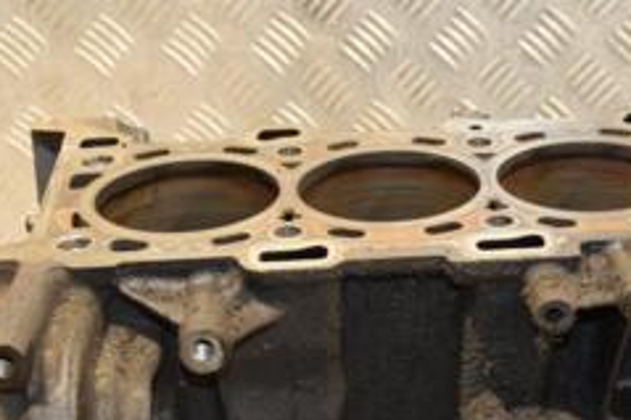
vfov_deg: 14.2
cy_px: 465
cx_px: 444
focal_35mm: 94
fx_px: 1651
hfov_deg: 21.5
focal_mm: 25
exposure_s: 1/80
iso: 800
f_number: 5
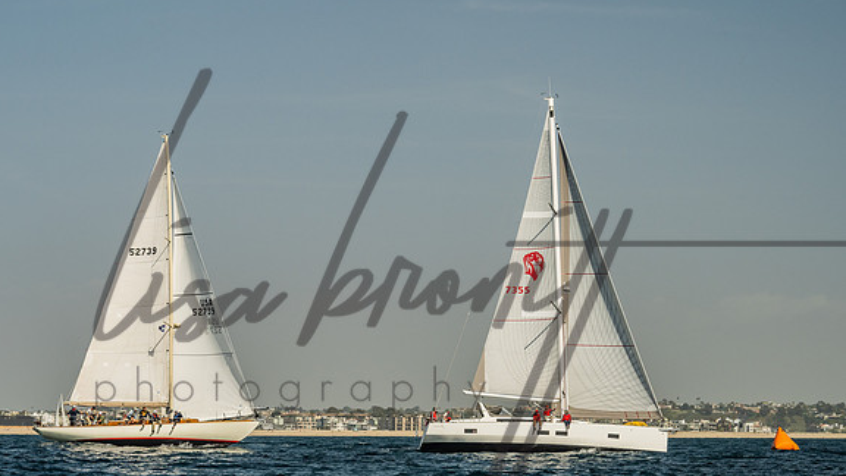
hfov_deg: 18.8
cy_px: 278
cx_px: 384
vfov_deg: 10.6
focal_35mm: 114
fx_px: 2557
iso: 320
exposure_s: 1/1250
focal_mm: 88
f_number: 6.3
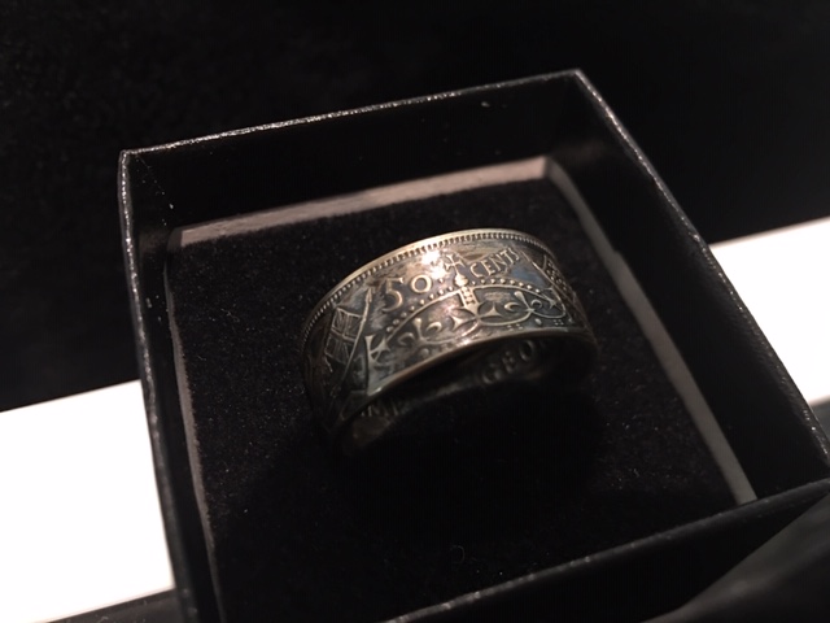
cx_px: 415
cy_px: 312
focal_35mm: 29
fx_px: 695
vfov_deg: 48.2
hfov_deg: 61.7
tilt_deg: -53.9
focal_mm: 4.15
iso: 50
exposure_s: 1/4
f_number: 2.2
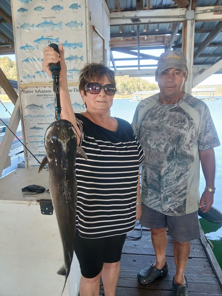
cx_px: 111
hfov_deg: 53.1
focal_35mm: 26
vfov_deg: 67.3
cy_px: 148
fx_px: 222
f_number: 1.8
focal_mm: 3.98
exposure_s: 1/60
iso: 80
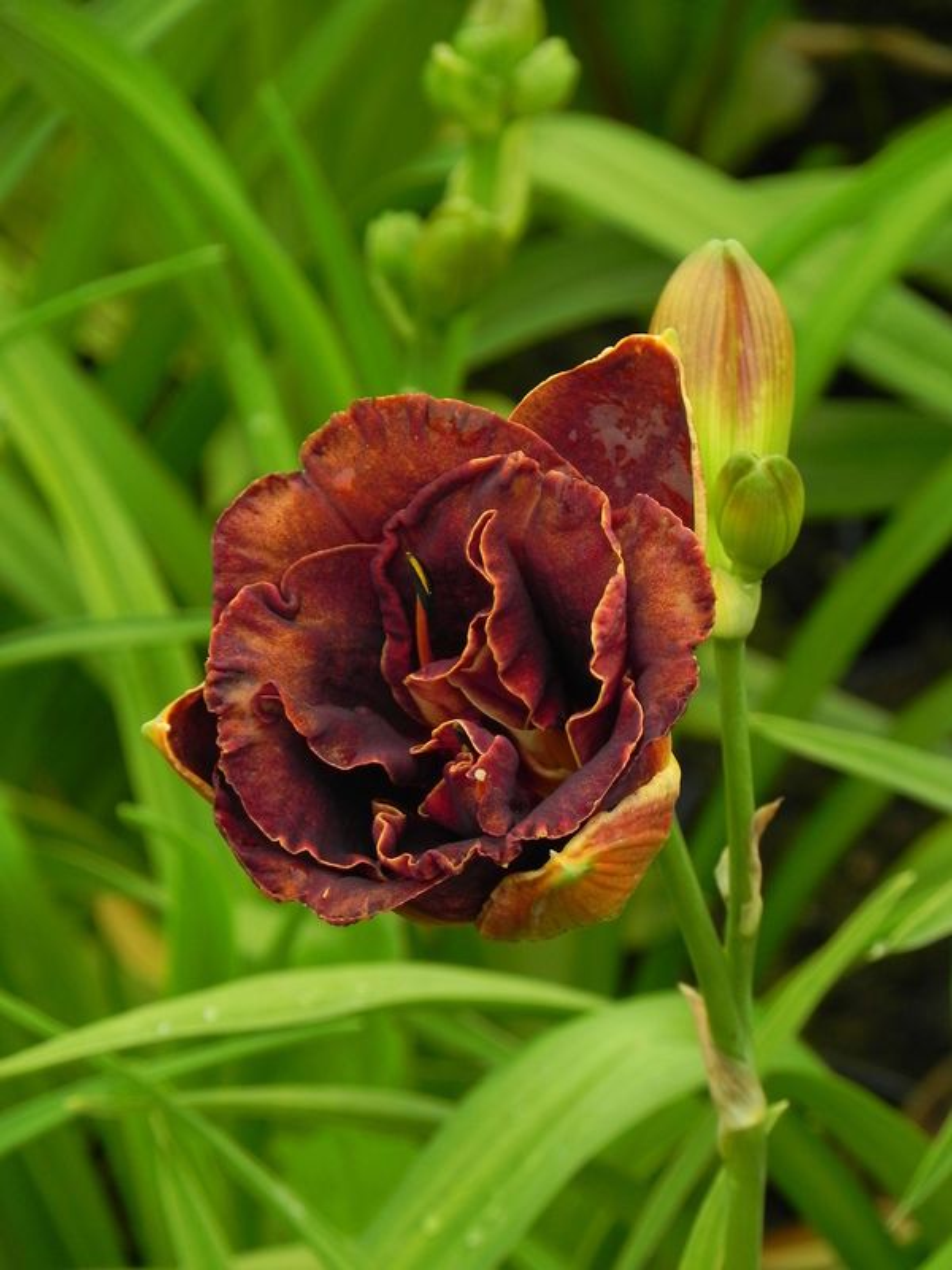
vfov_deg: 5.9
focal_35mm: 337
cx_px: 476
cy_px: 635
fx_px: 12357
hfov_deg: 4.4
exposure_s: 1/125
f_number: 5
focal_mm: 59.9
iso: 160
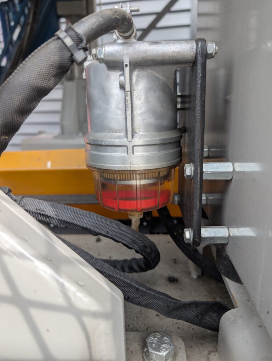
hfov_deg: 56.9
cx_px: 136
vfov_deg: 71.5
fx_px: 251
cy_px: 180
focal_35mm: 24
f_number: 1.68
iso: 20
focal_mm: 6.9
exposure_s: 1/111
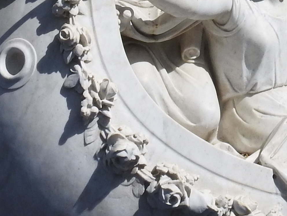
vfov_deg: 7.0
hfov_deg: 9.3
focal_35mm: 210
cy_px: -101
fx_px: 1742
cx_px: 311
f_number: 4.5
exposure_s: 1/1600
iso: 100
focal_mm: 8.1
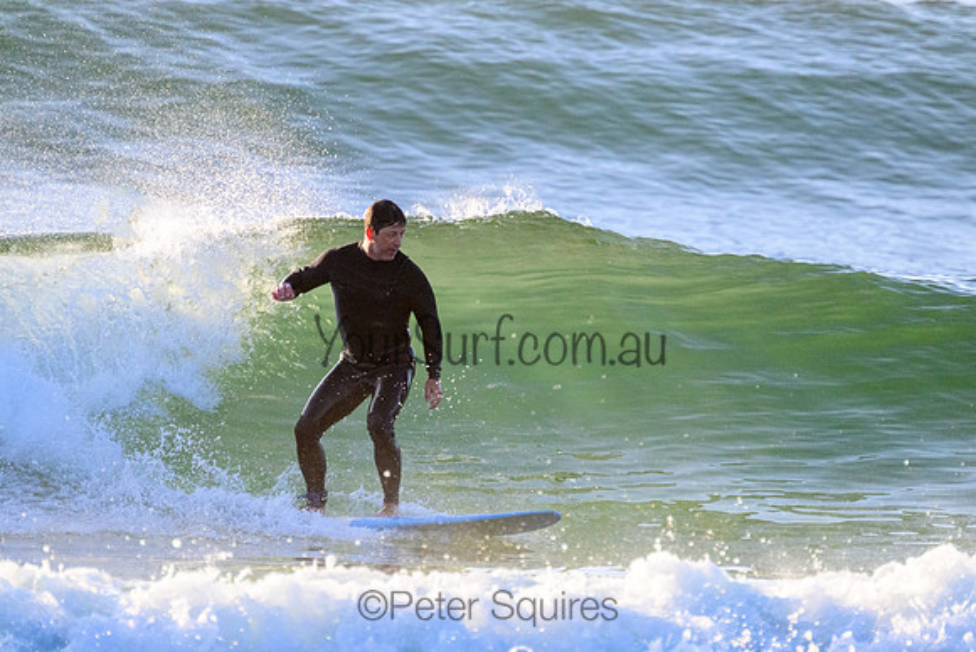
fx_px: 21693
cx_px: 488
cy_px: 326
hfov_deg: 2.6
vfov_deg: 1.7
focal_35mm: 800
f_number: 11
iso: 4000
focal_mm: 800
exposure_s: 1/2000
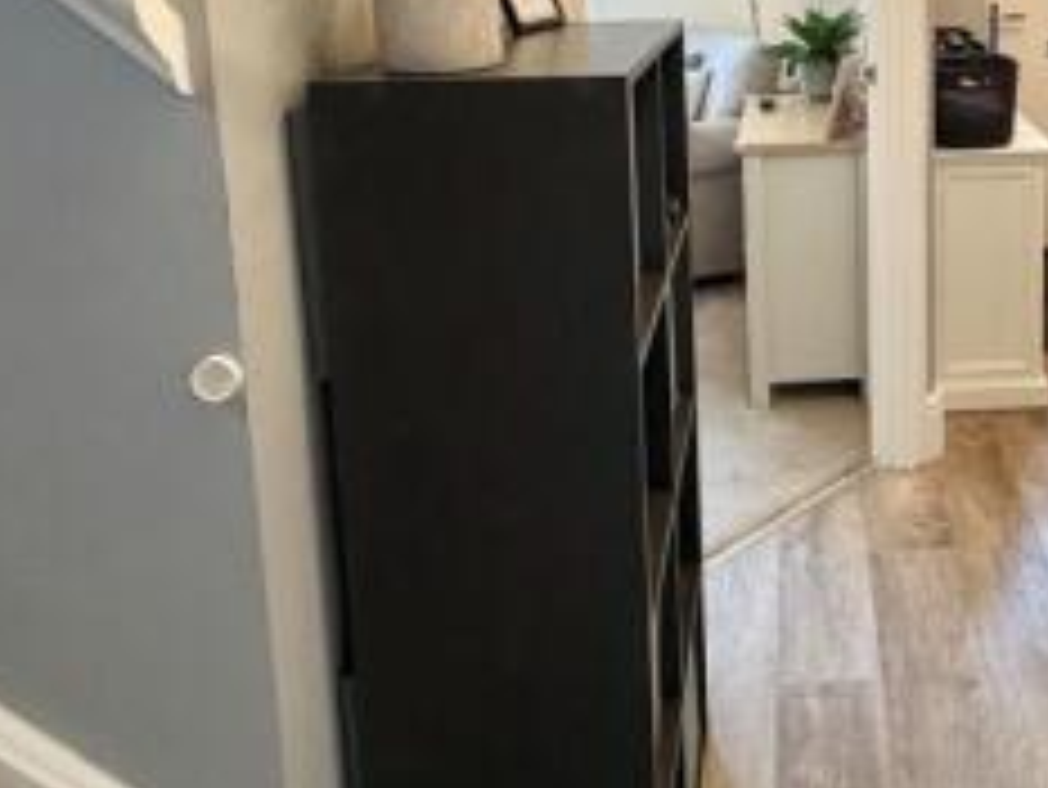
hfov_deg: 48.4
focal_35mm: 35
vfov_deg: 37.7
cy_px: 61
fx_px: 1060
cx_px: 893
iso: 200
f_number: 2.2
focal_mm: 2.22
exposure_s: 1/50
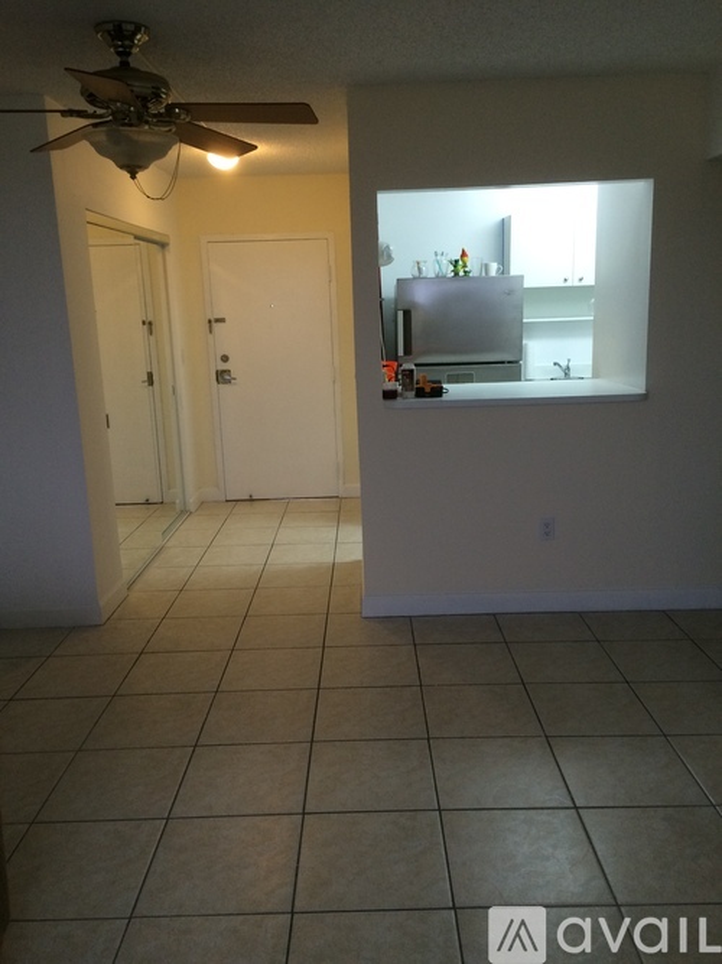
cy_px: 482
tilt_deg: -11.9
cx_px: 361
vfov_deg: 61.7
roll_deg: +2.9
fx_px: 807
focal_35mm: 29
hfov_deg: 48.2
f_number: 2.2
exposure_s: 1/30
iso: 125
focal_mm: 4.15
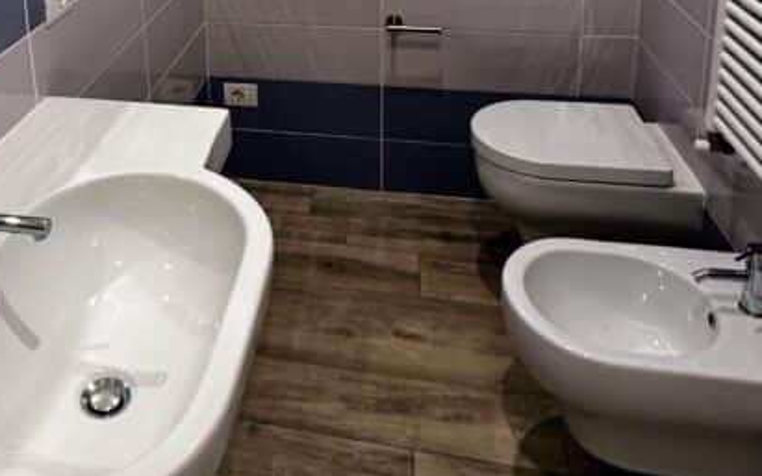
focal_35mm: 37
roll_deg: +1.5
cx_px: 213
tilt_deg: -12.6
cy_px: -65
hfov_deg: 51.0
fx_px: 768
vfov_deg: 30.3
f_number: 2.2
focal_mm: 2.22
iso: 160
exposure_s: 1/50
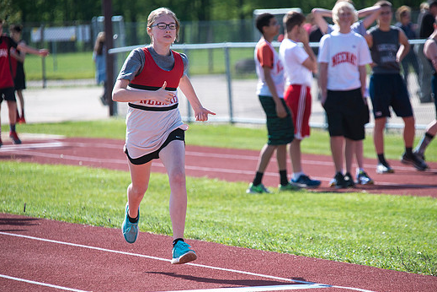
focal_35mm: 380
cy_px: 155
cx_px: 234
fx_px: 4612
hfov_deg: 5.4
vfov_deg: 3.6
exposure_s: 1/2500
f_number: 6.3
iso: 1000
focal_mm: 340
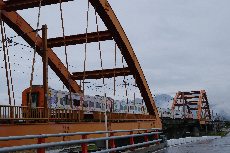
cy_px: 76
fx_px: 281
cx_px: 115
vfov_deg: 30.5
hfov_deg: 44.5
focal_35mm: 44
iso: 125
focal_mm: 29.2
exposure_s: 1/320
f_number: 6.4
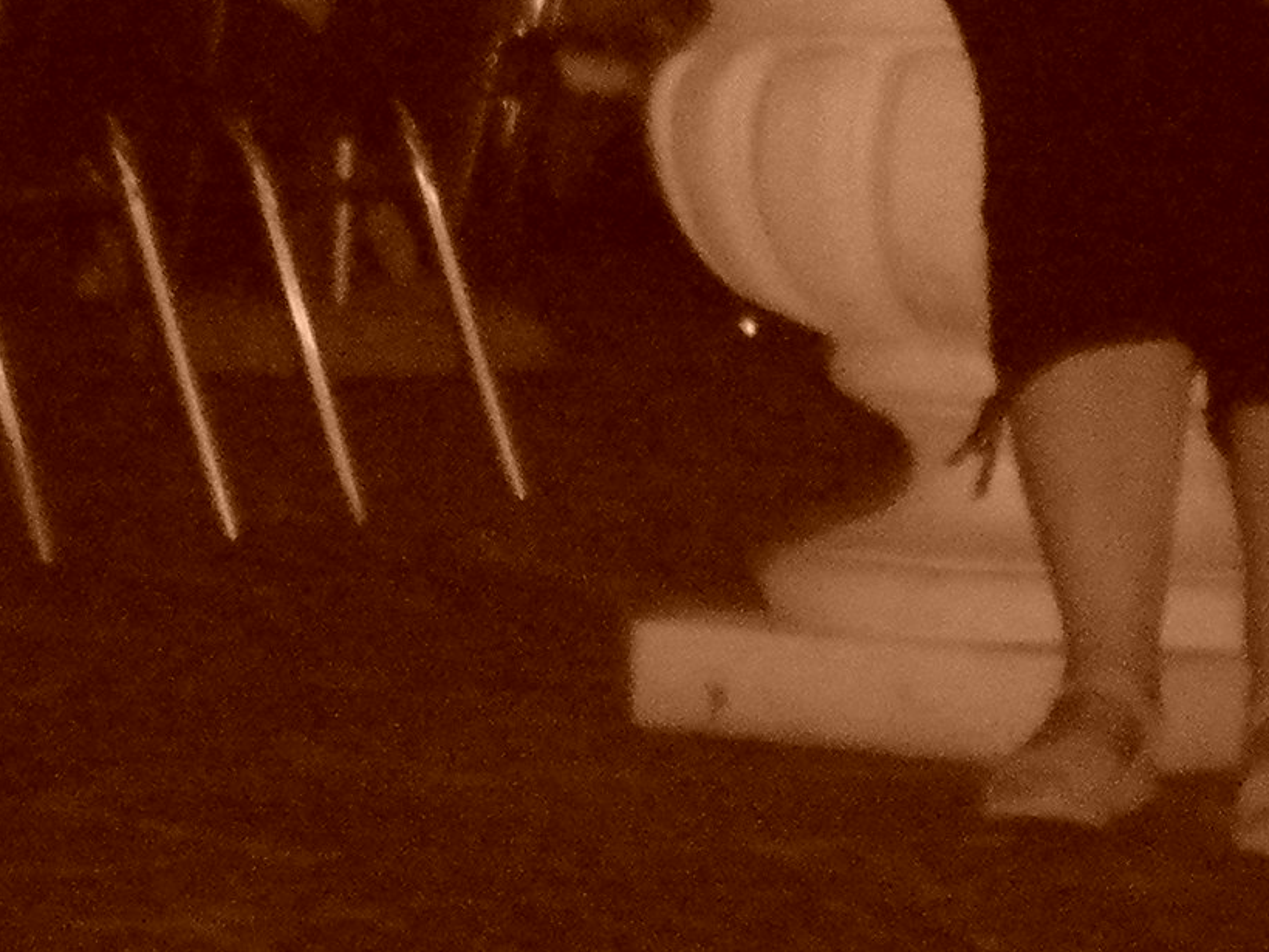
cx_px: 574
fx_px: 8175
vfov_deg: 6.6
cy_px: -345
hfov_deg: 8.9
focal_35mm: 223
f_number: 3.9
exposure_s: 1/60
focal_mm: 9.3
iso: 800
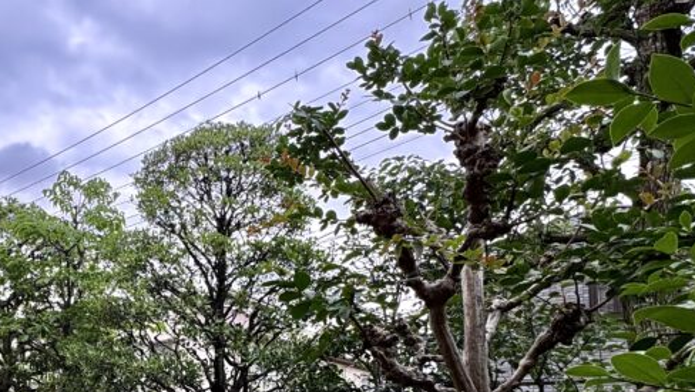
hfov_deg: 57.3
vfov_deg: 33.7
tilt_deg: +5.5
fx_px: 590
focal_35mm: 32
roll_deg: -0.4
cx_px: 157
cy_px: 386
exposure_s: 1/136
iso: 100
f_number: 2.2
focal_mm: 2.22
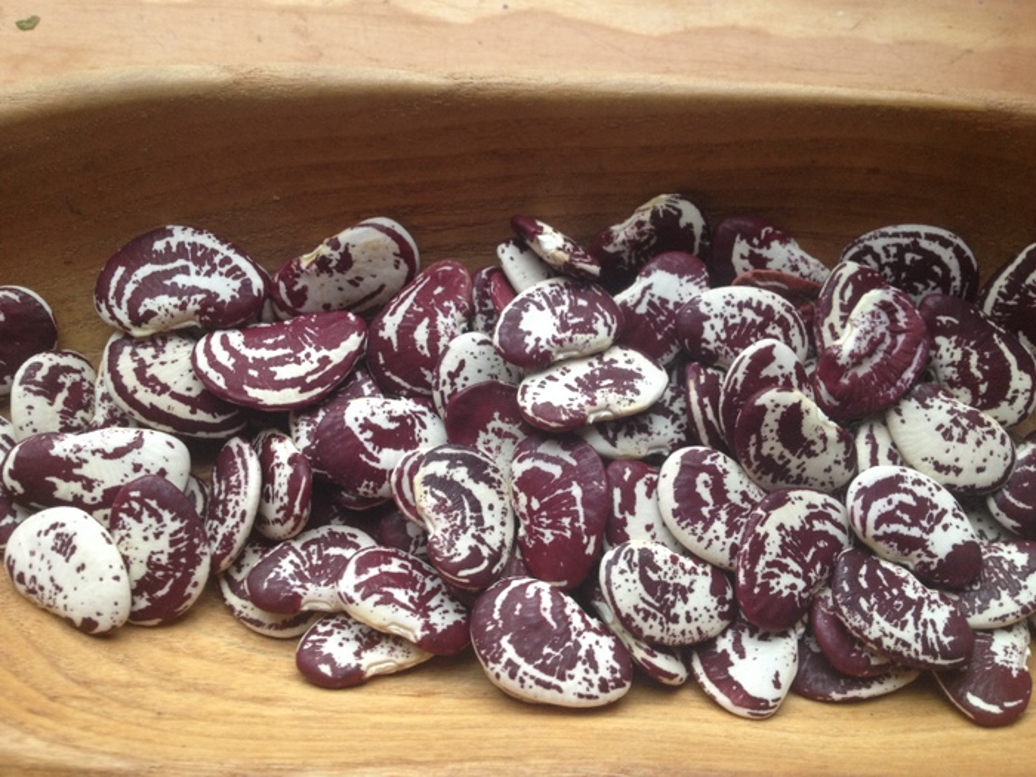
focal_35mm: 35
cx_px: 518
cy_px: 388
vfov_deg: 40.7
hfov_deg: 52.6
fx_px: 1047
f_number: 2.4
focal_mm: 4.28
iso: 80
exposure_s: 1/20
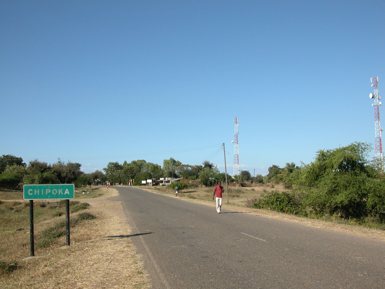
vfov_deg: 40.7
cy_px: 144
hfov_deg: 52.6
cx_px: 192
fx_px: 389
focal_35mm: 35
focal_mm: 8.9
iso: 100
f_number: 6.3
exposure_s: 1/348
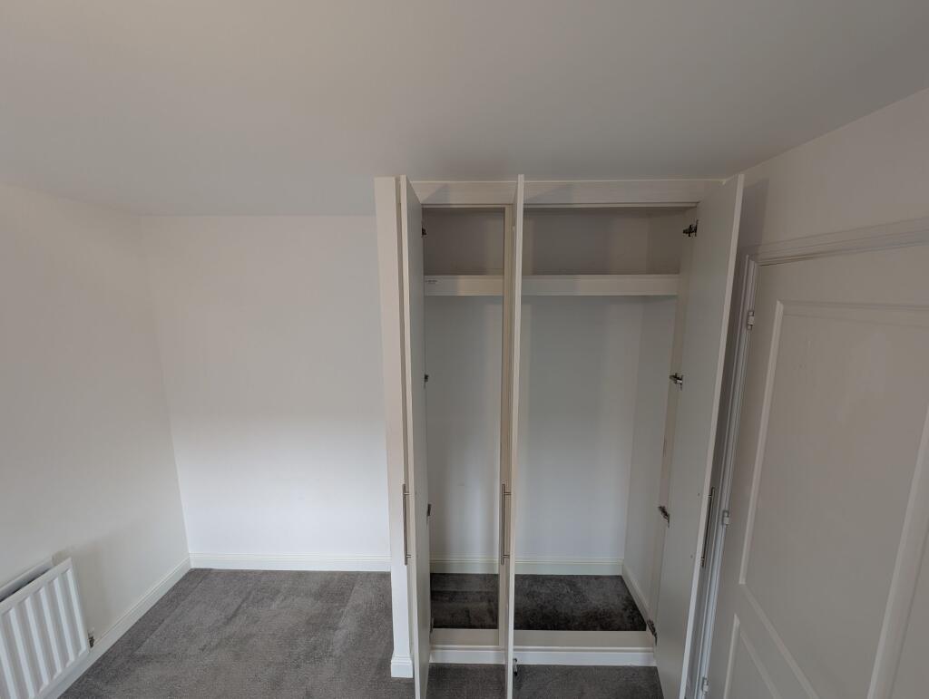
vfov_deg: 94.6
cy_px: 350
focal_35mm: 12
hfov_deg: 110.5
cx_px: 464
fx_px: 323
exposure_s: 1/35.6
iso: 58
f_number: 1.95
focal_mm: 2.23
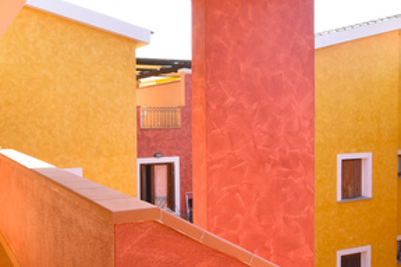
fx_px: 434
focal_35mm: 39
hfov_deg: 49.3
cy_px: 139
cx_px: 163
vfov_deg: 34.2
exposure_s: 1/125
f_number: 11
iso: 400
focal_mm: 10
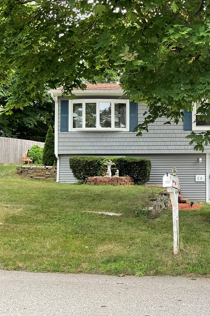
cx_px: 207
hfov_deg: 30.4
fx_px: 359
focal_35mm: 41
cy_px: 160
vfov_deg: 47.4
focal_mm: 3
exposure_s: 1/238
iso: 16
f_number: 1.8
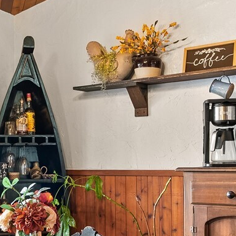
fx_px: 463
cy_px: 175
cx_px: 26
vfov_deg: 28.2
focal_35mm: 60
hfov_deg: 27.6
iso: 200
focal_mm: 16
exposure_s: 1
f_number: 8
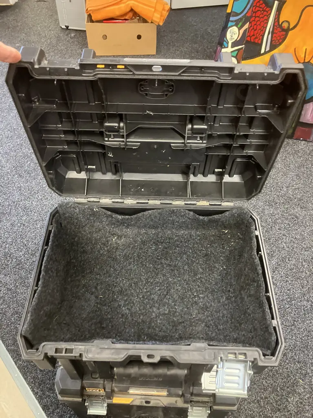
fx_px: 338
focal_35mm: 28
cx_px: 156
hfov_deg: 49.7
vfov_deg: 63.4
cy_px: 209
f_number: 1.8
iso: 500
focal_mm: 3.99
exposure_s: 1/25
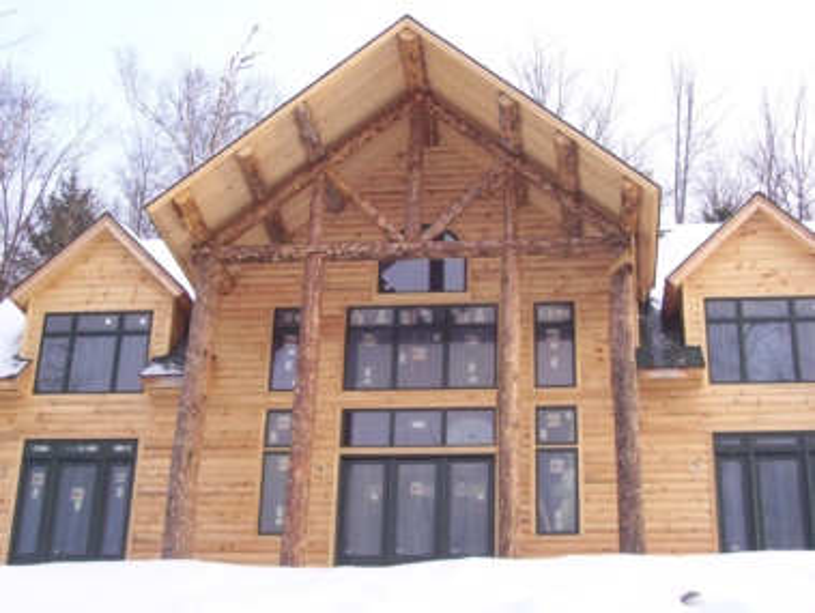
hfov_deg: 34.3
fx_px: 1320
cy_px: 306
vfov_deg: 26.1
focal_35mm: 56
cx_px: 408
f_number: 3.4
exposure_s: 1/160
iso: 80
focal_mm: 9.4
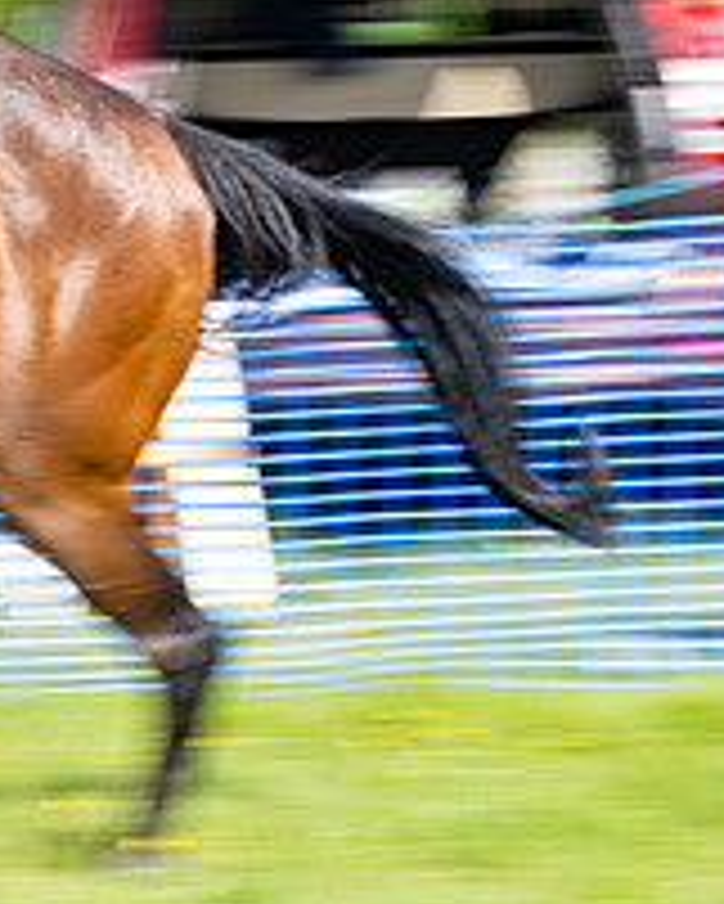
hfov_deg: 4.5
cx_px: -658
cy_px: 234
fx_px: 9020
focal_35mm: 337
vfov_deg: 5.7
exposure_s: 1/100
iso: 100
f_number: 8
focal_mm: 98
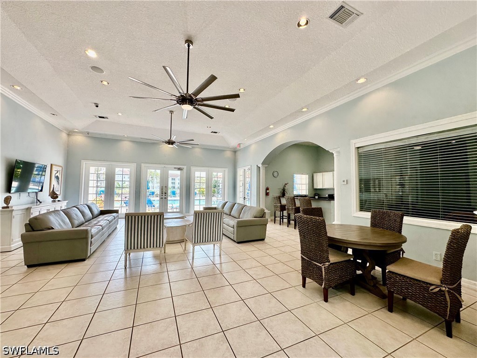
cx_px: 238
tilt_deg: +2.5
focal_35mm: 14
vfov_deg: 85.7
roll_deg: -0.7
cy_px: 179
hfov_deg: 102.1
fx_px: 193
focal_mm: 2.22
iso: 40
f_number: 2.2
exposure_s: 1/143
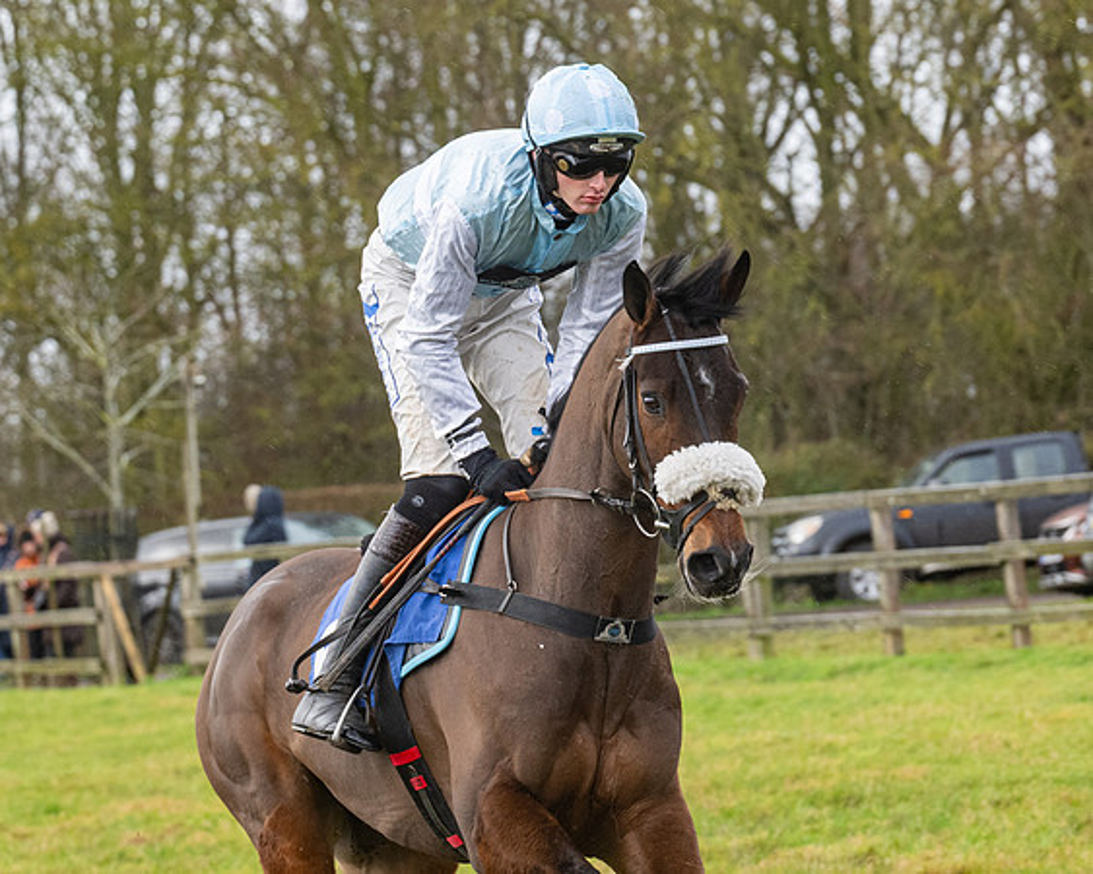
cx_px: 651
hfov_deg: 9.0
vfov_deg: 7.2
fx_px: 6945
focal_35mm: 215
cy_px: 434
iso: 800
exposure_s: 1/500
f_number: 5
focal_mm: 105
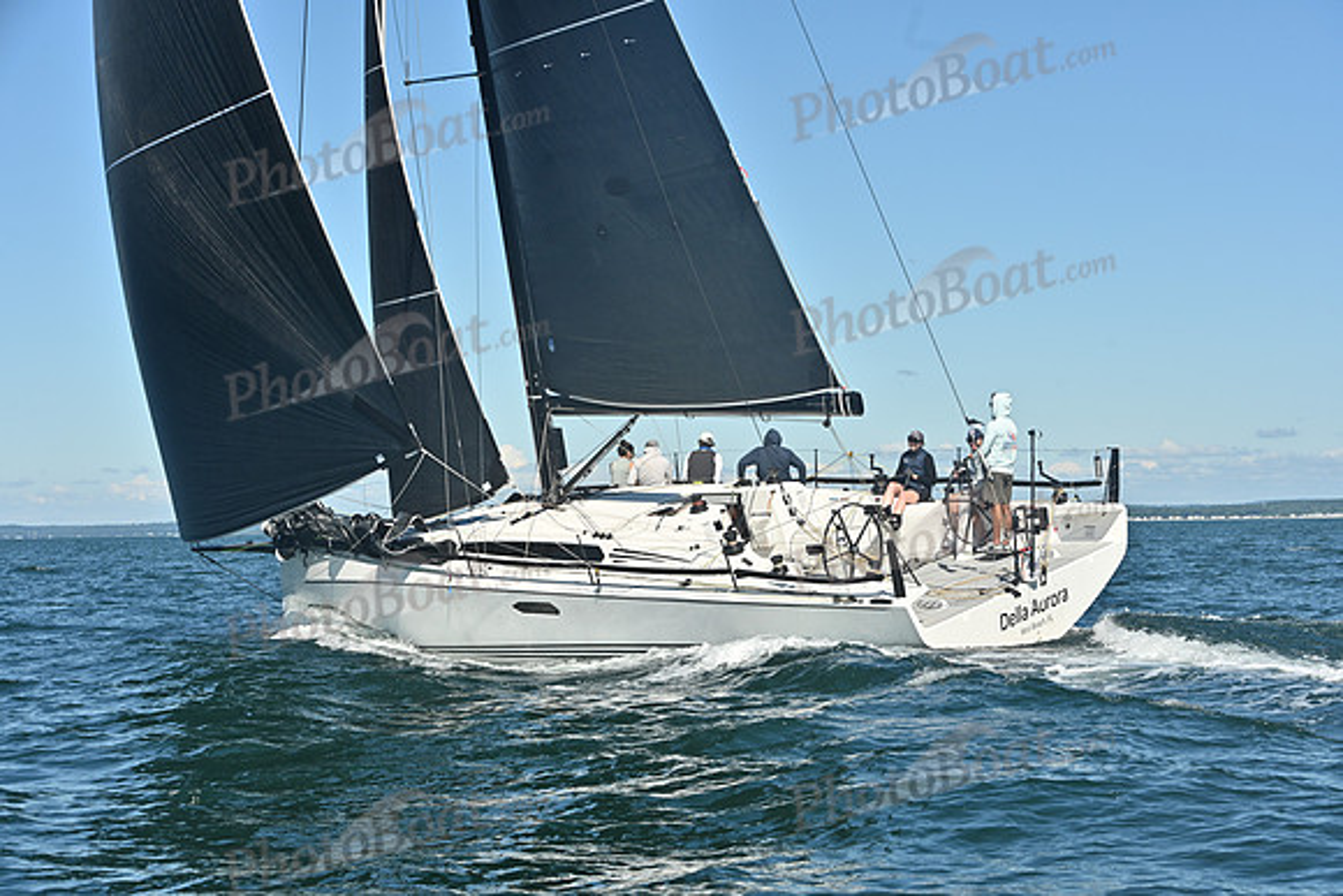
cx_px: 672
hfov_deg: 28.8
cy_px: 448
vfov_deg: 19.5
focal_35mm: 70
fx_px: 2612
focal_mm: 70
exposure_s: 1/1000
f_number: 9
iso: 250
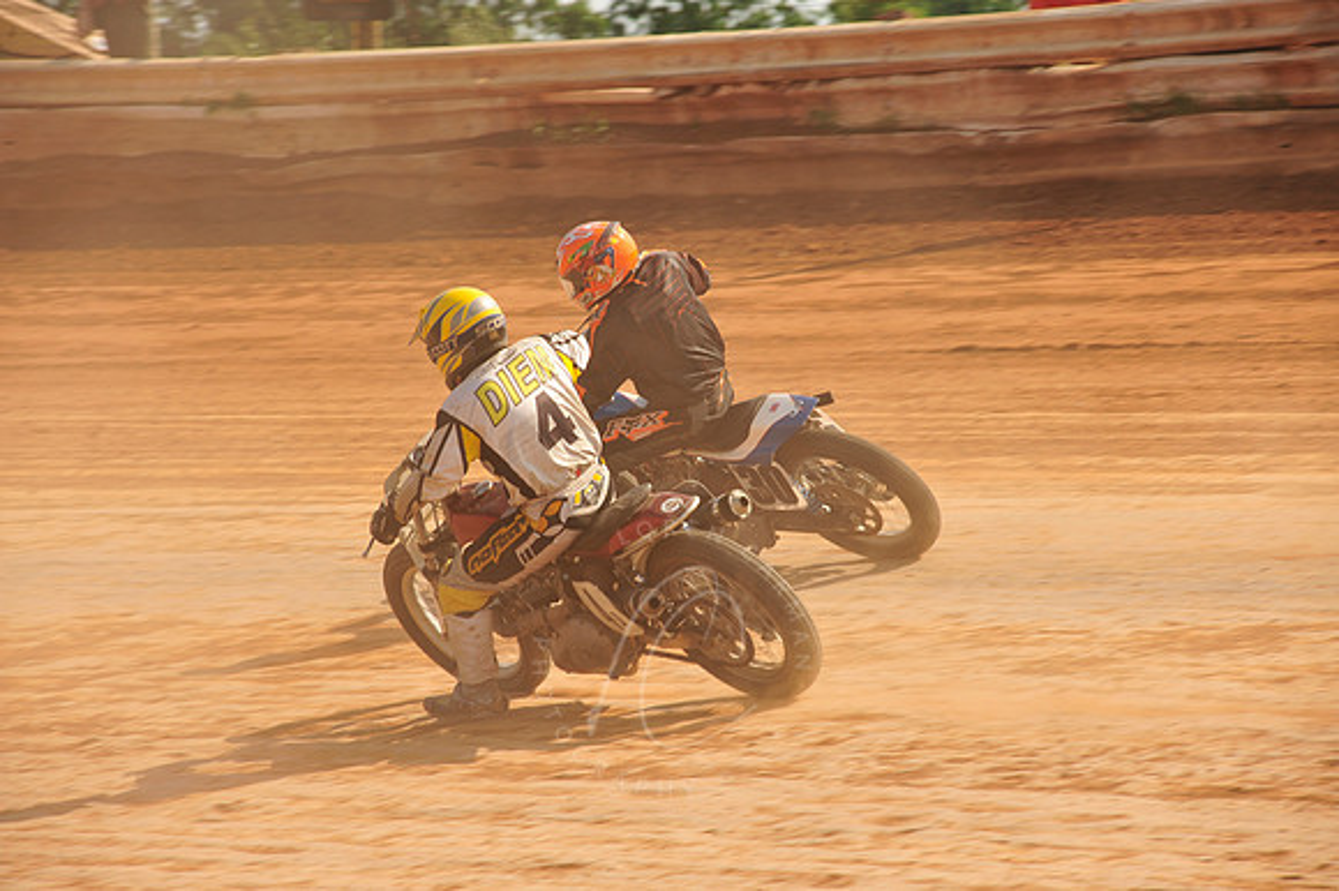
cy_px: 446
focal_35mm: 200
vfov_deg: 6.9
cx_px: 670
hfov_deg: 10.3
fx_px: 7434
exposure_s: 1/400
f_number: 9
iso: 200
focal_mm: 200
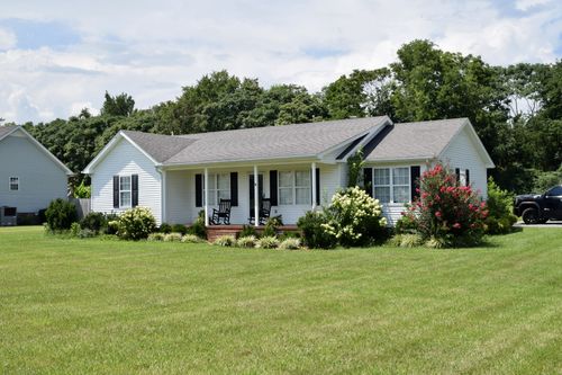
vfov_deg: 30.8
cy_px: 188
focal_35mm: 44
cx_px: 281
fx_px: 679
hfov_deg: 45.0
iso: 200
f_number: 10
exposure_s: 1/400
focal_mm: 29
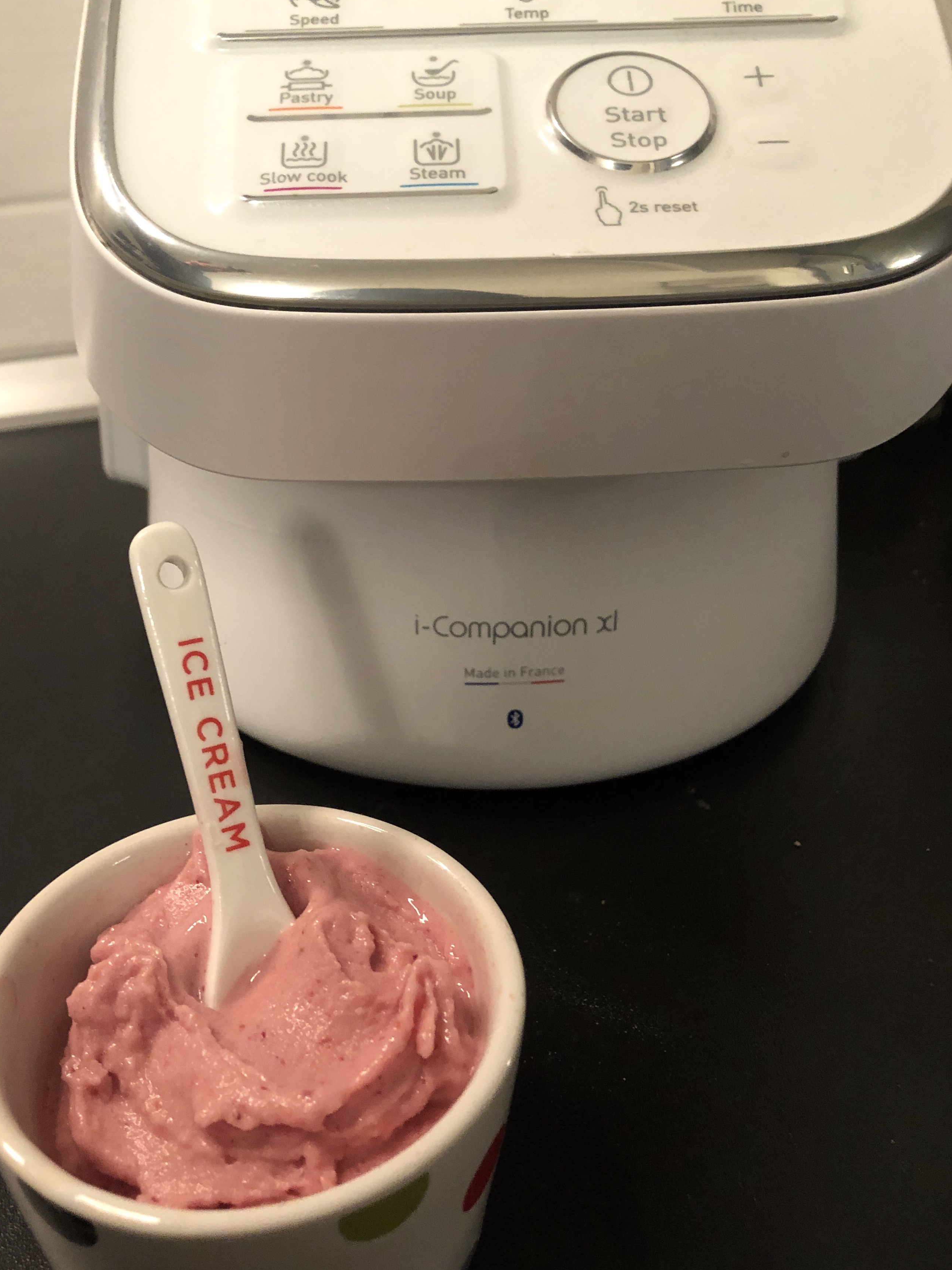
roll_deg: +2.6
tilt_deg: -30.5
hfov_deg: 42.9
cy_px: 661
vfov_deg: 55.3
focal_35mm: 33
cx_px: 414
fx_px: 1210
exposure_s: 1/6
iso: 80
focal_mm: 3.99
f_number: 1.8
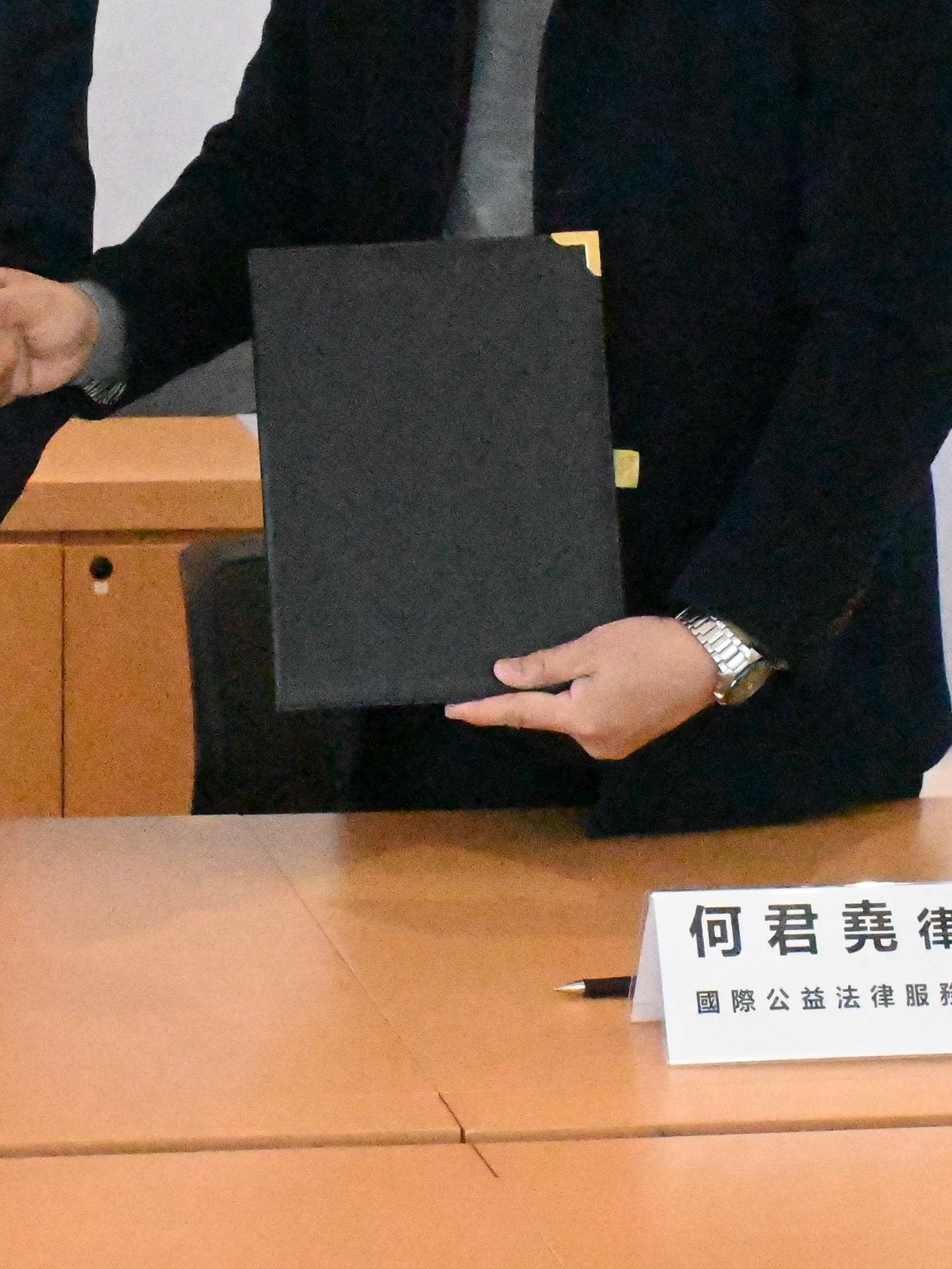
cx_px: -26
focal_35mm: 115
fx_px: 4216
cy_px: 323
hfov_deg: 12.7
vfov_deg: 17.0
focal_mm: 34
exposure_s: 1/2000
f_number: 7.1
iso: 51200
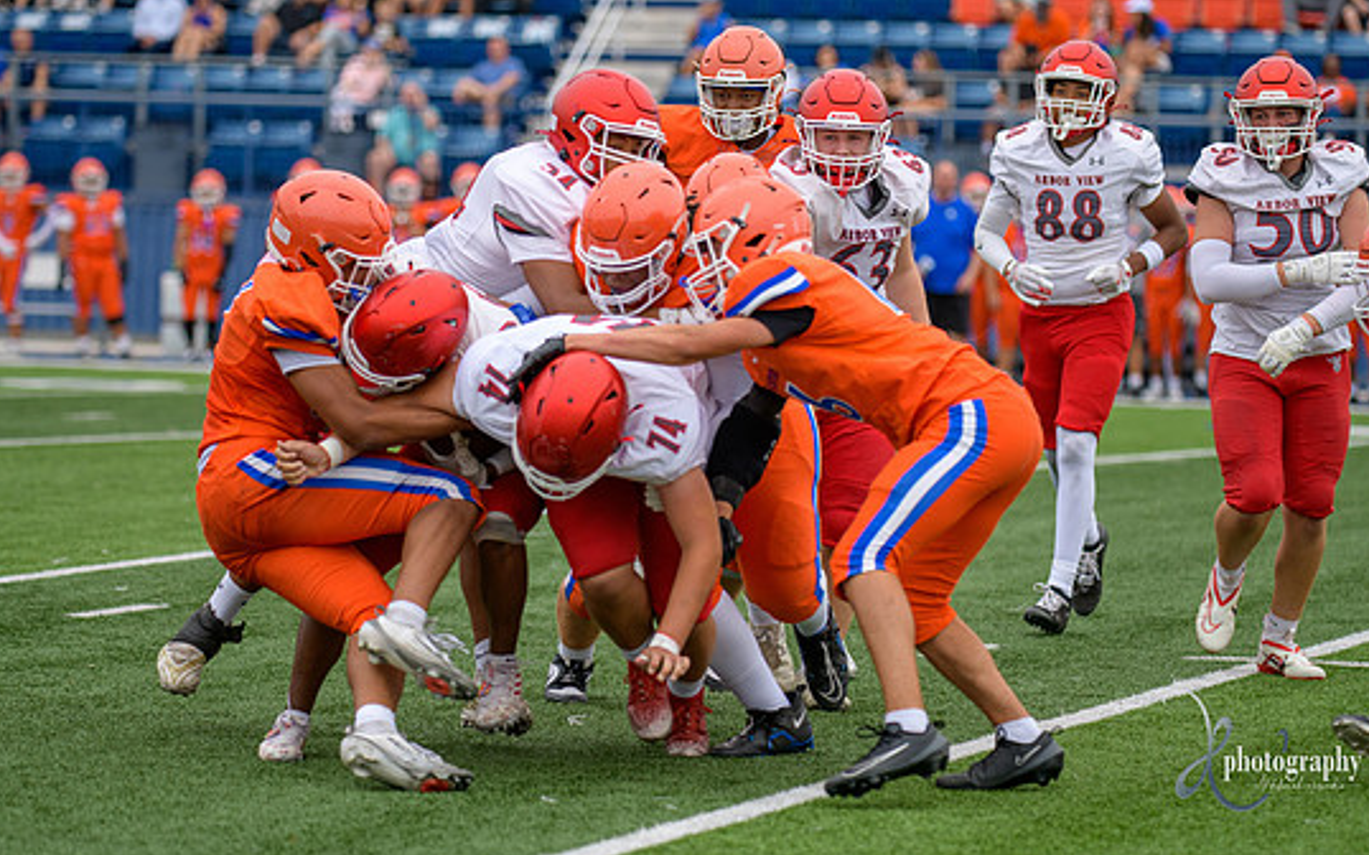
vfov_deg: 7.5
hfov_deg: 11.9
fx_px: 6565
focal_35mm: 176
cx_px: 697
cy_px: 383
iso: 400
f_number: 2.8
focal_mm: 160
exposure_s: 1/800
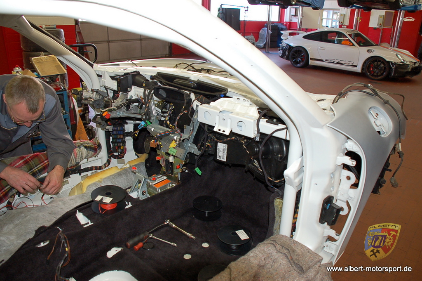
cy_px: 140
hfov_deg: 67.4
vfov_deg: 47.9
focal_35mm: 27
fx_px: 316
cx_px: 211
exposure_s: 1/60
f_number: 3.5
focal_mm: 18
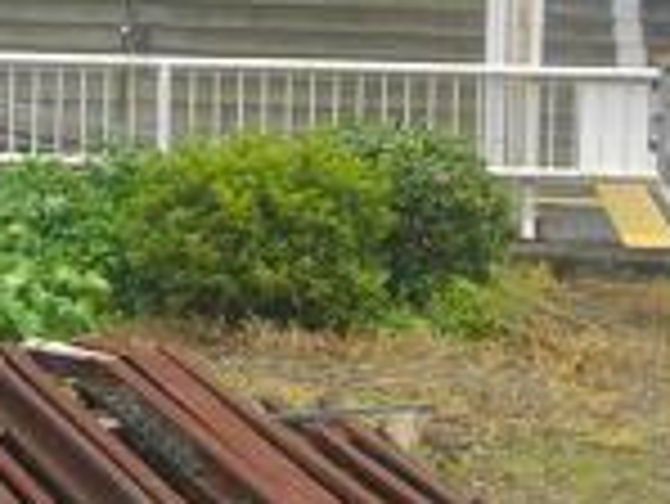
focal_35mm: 251
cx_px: 83
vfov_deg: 5.9
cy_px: -108
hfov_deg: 7.9
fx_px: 4862
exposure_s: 1/200
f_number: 5.2
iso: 100
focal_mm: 17.1
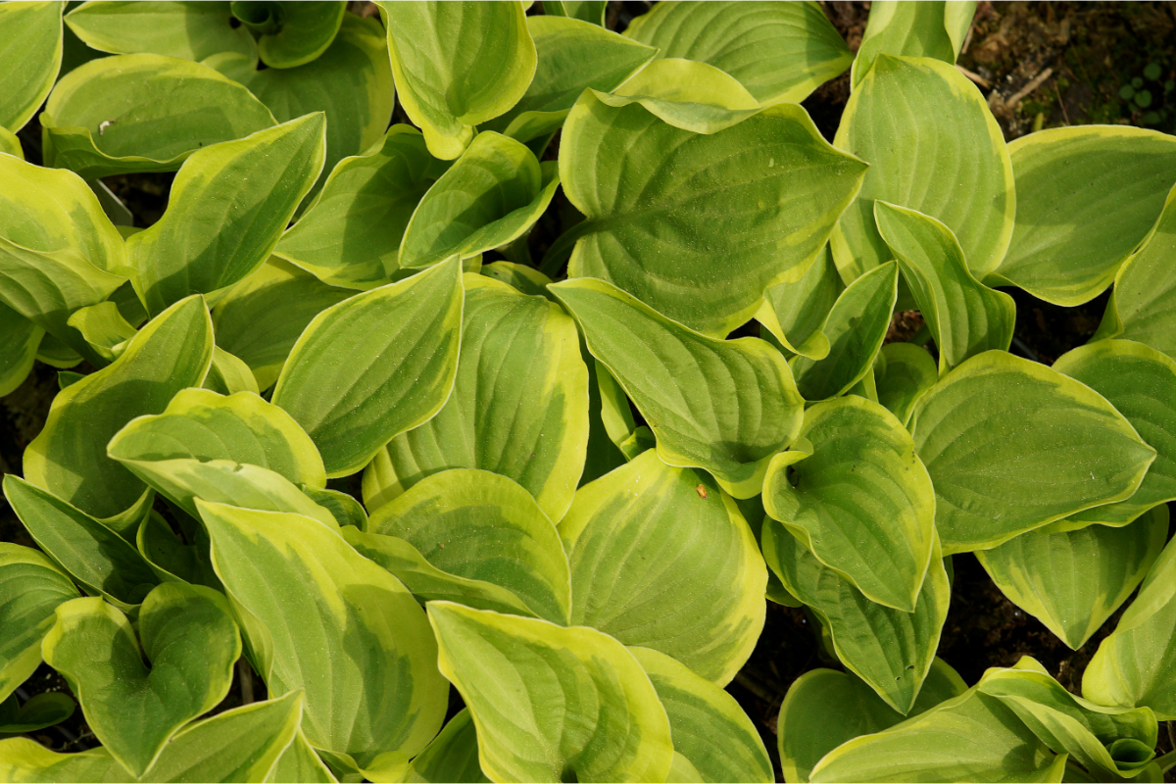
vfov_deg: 9.1
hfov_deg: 13.7
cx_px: 588
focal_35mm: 150
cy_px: 392
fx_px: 4900
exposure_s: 1/160
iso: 320
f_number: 8
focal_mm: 100
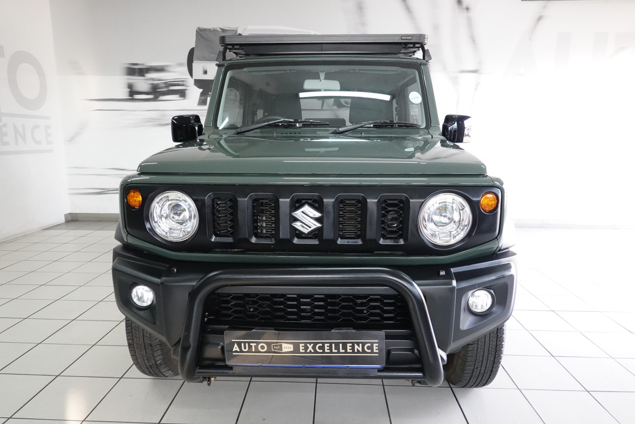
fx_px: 423
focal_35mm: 24
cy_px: 212
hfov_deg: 73.7
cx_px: 318
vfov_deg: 53.1
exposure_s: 1/125
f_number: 2.8
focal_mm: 9
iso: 2000
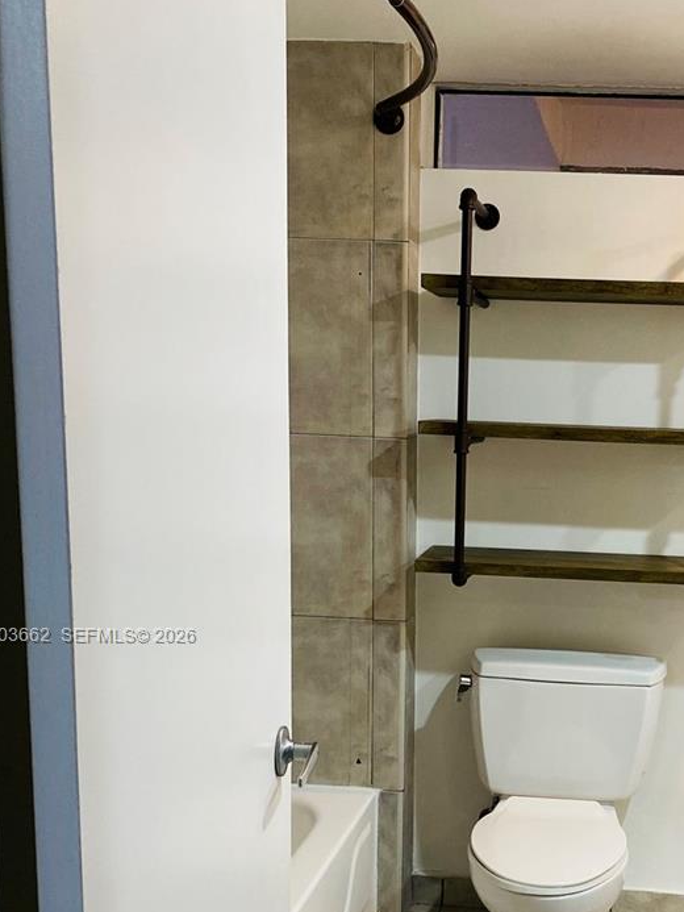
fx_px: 1185
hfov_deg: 31.4
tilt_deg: -10.3
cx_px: 543
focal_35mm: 45
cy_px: 637
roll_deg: -2.0
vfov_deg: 41.3
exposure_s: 1/60
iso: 160
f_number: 1.8
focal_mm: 4.25
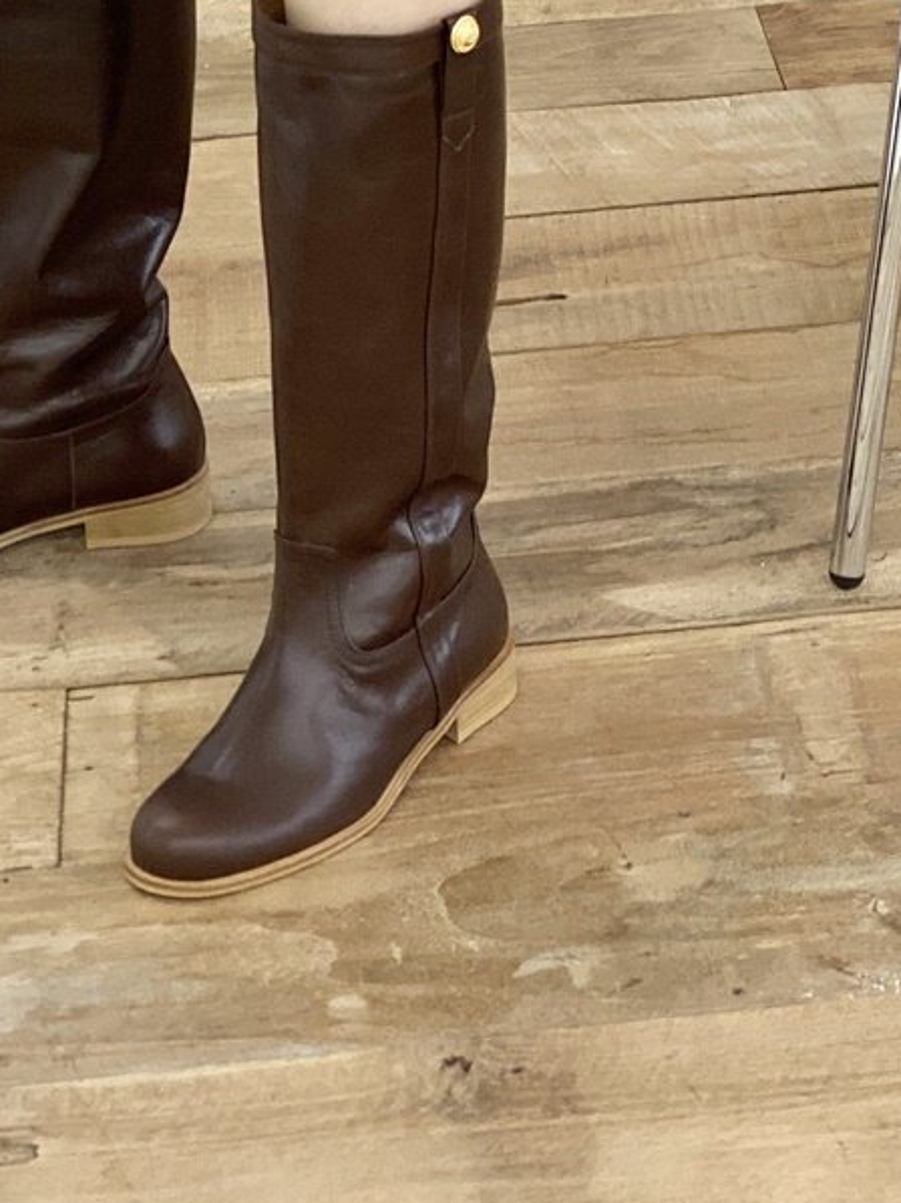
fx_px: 4029
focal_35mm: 116
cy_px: 160
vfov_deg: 16.8
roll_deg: +3.4
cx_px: 539
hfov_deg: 12.8
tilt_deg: -24.8
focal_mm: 6
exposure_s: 1/120
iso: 200
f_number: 2
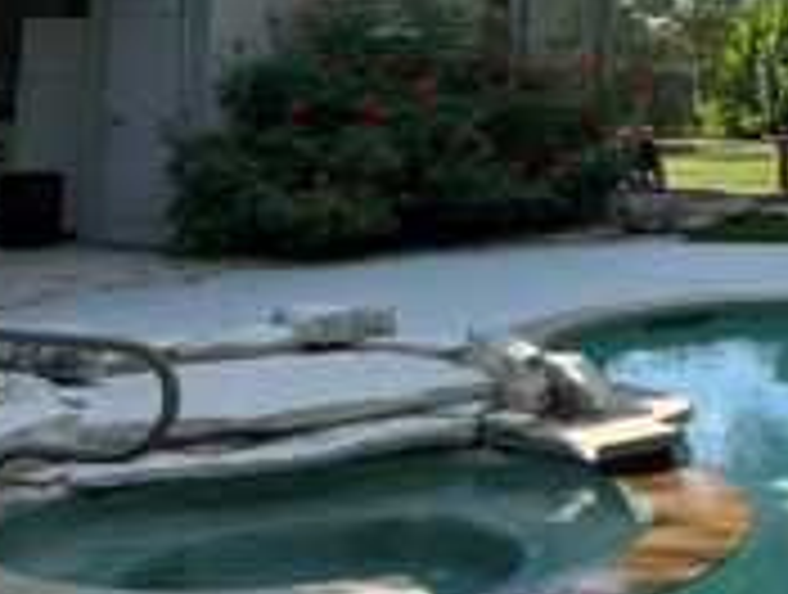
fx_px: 1802
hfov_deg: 22.4
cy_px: -126
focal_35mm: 79
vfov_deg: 17.8
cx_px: 988
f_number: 1.5
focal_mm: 5.7
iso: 50
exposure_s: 1/1779
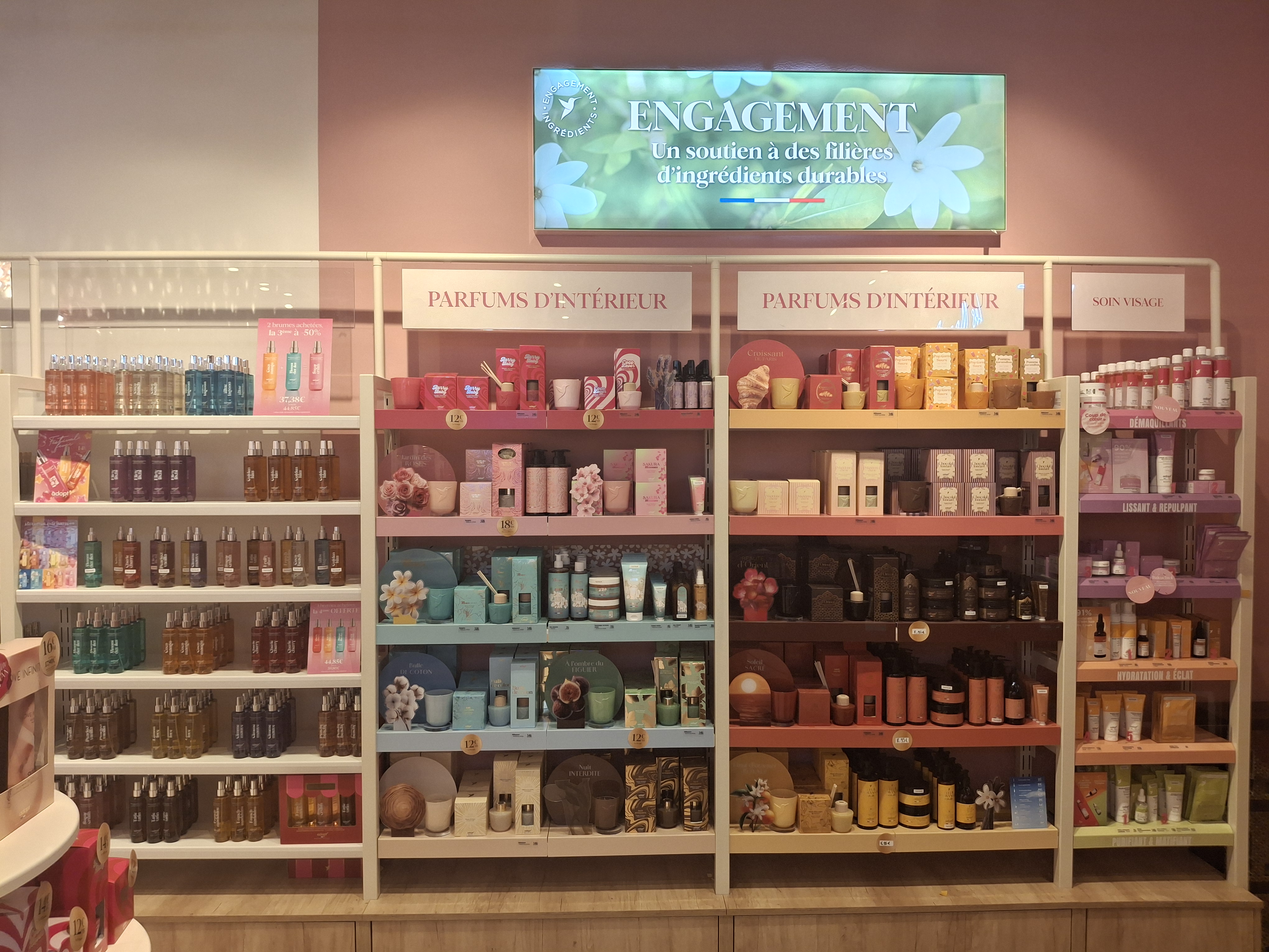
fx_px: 916
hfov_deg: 69.4
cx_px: 634
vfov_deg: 54.9
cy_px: 476
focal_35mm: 25
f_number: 1.8
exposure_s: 1/100
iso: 100
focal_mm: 4.69
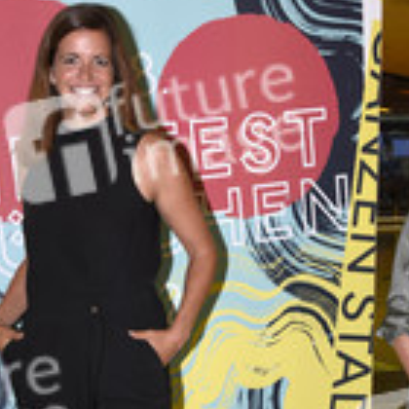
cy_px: 280
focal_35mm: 75
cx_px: 240
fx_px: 1003
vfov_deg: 22.9
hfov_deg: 23.0
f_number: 6.3
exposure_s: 1/50
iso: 800
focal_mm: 31
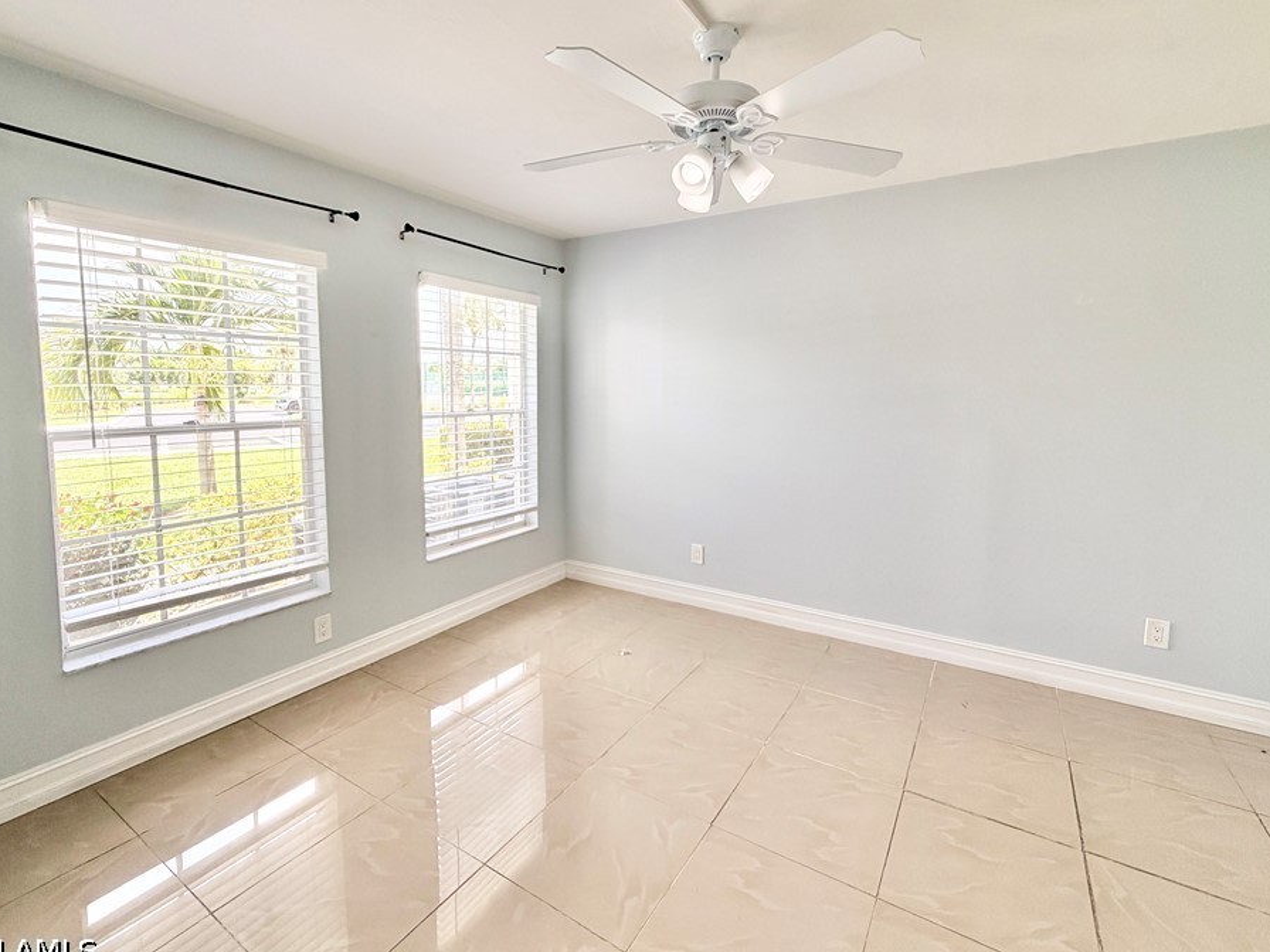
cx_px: 645
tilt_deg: -4.6
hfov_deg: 94.5
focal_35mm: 16
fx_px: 587
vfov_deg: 77.9
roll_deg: -0.2
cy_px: 431
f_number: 2.2
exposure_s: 1/134
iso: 50
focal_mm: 2.22
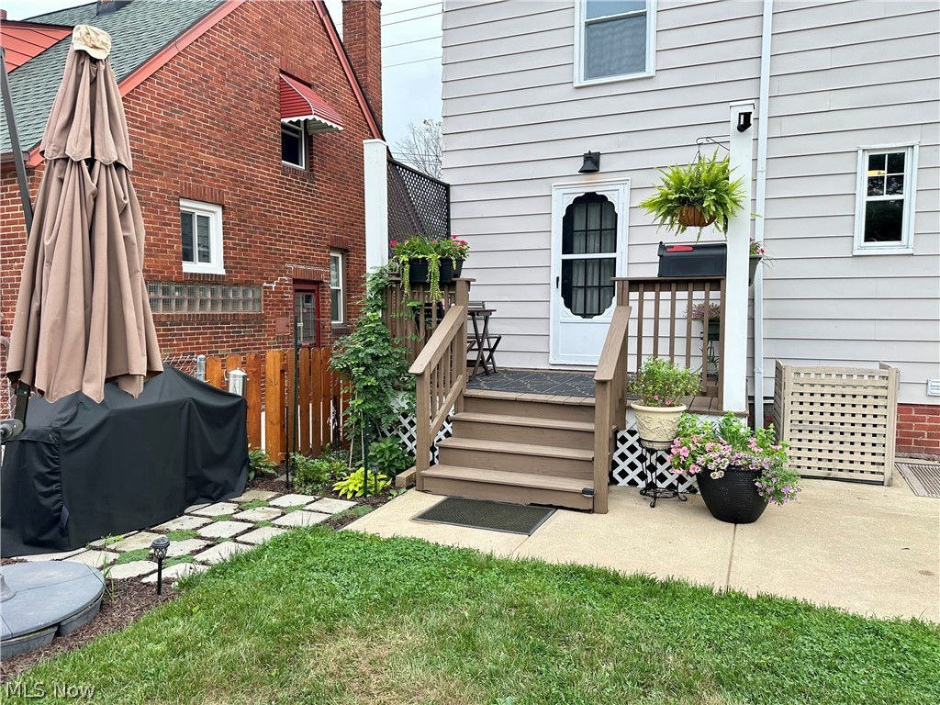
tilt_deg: -4.3
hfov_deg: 71.6
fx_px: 652
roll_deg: -0.2
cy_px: 352
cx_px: 470
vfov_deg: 56.8
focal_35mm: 24
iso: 80
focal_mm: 6.86
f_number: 1.78
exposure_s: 1/1019
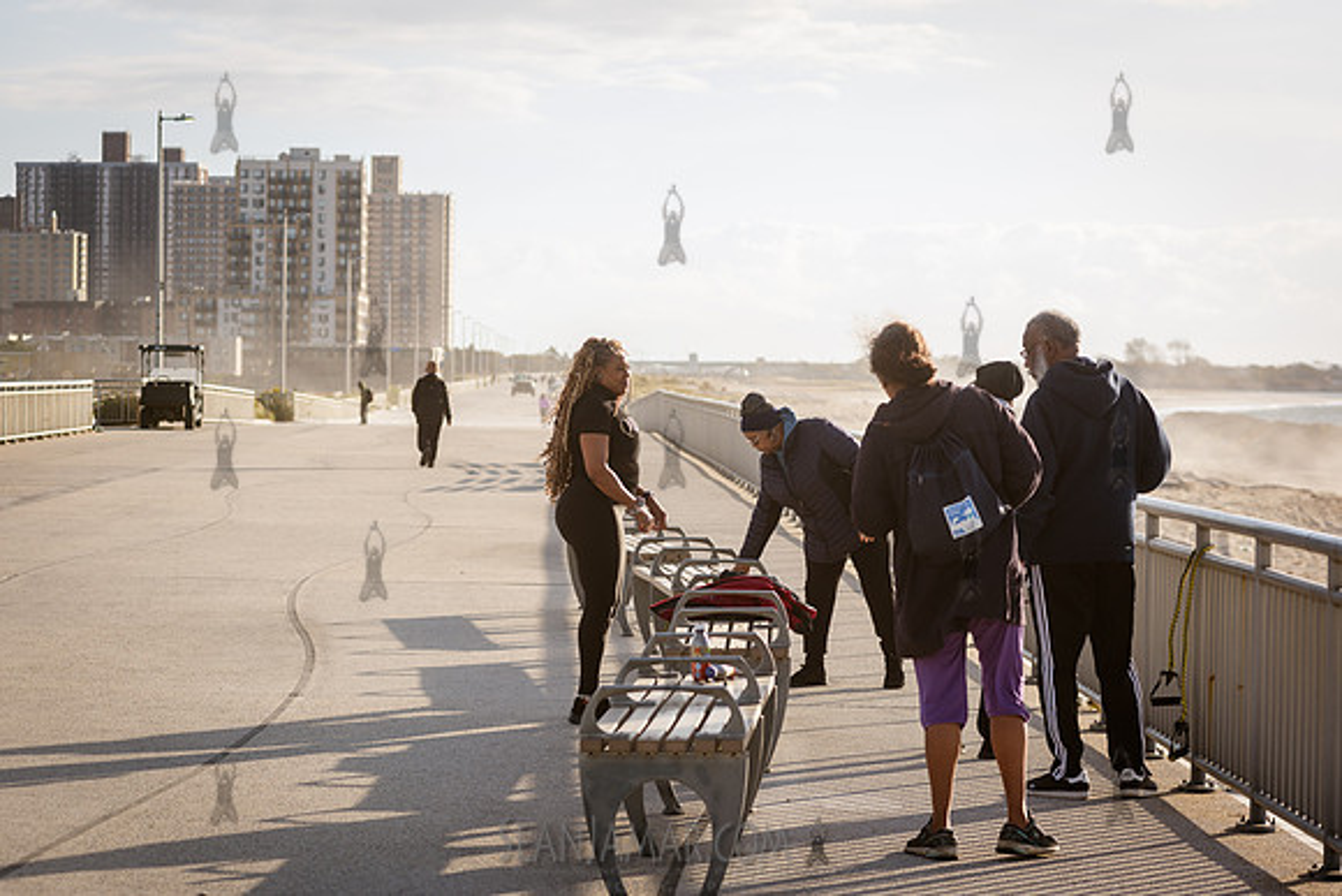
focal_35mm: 100
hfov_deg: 20.4
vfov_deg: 13.7
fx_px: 3732
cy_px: 448
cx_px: 671
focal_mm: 100
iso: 100
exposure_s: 1/400
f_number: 5
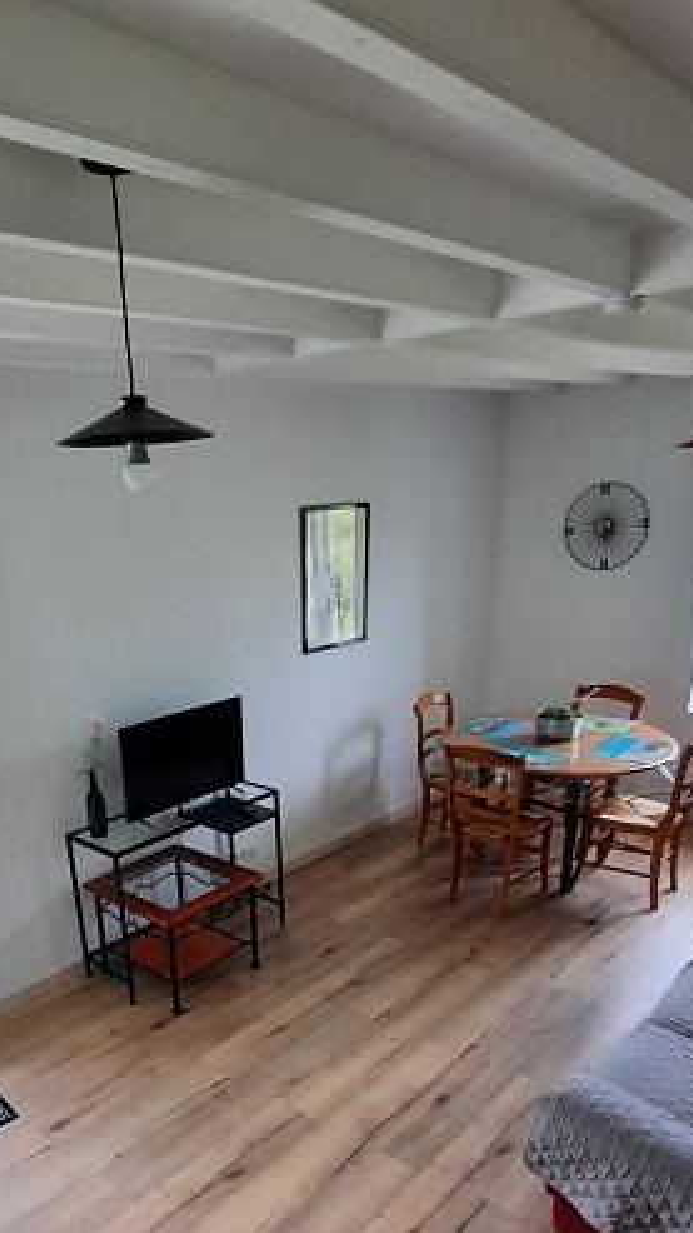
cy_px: 838
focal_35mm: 23
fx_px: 752
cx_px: 220
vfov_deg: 75.8
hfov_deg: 48.5
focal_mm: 1.74
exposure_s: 1/50
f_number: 2.2
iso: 50
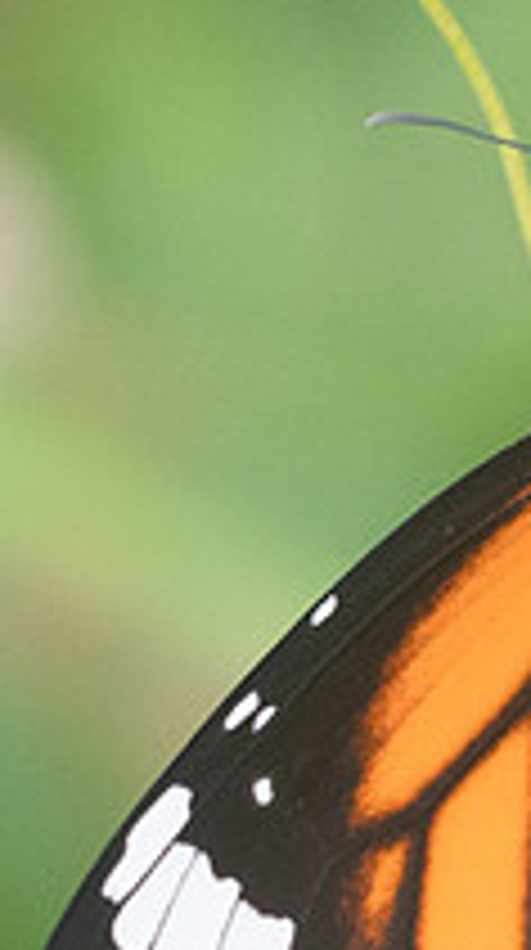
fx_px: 34118
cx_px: 981
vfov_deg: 1.6
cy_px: 738
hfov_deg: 0.9
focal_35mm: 1357
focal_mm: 150
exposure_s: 1/250
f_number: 6.3
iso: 800
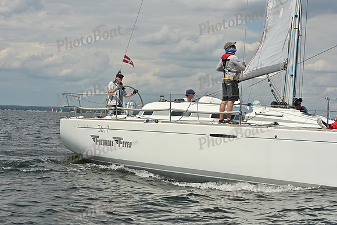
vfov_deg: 19.5
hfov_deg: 28.8
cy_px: 112
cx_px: 168
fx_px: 655
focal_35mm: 70
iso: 320
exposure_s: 1/1600
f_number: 13
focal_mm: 70
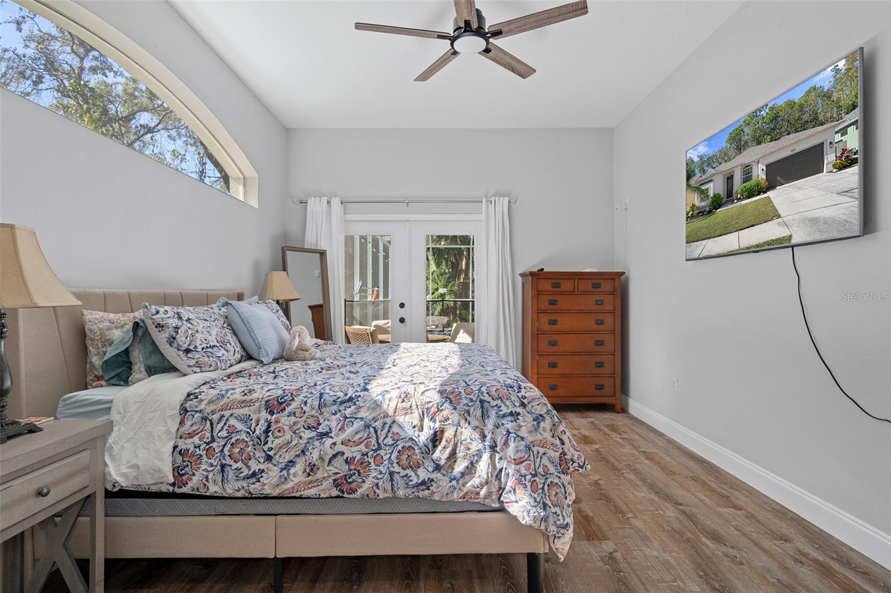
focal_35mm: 18
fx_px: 445
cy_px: 296
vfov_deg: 67.4
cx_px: 446
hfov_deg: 90.0
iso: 320
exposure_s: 1/10
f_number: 8
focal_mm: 18
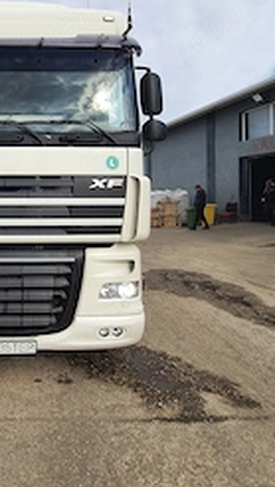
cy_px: 196
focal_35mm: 23
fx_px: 297
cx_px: 8
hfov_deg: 43.5
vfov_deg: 77.8
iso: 50
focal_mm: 1.74
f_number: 2.2
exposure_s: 1/906
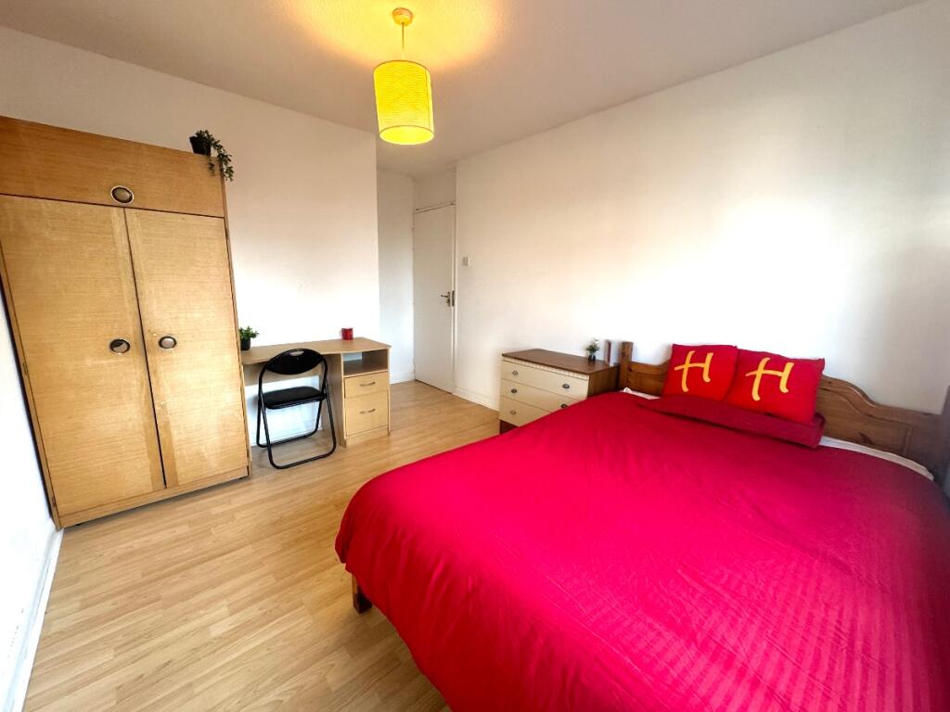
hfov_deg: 102.1
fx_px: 384
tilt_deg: -12.7
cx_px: 475
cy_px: 356
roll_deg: -2.7
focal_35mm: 14
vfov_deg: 85.7
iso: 250
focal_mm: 2.22
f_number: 2.2
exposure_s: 1/100
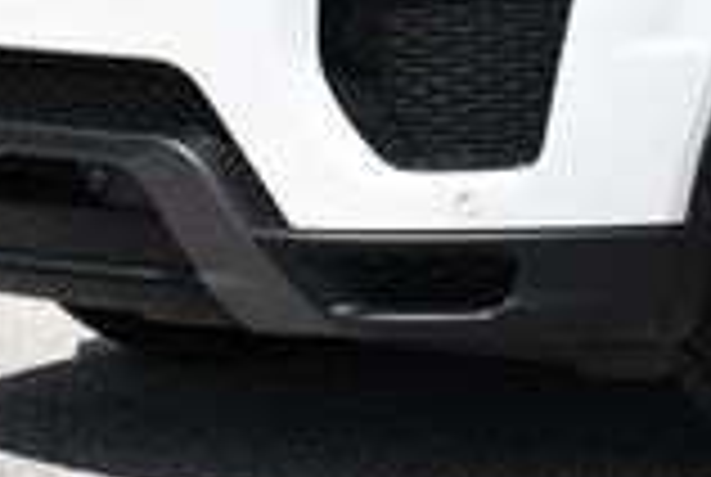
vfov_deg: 5.8
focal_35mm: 235
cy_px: -302
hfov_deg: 8.5
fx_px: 4650
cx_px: 1080
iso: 100
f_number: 8
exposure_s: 1/320
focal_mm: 29
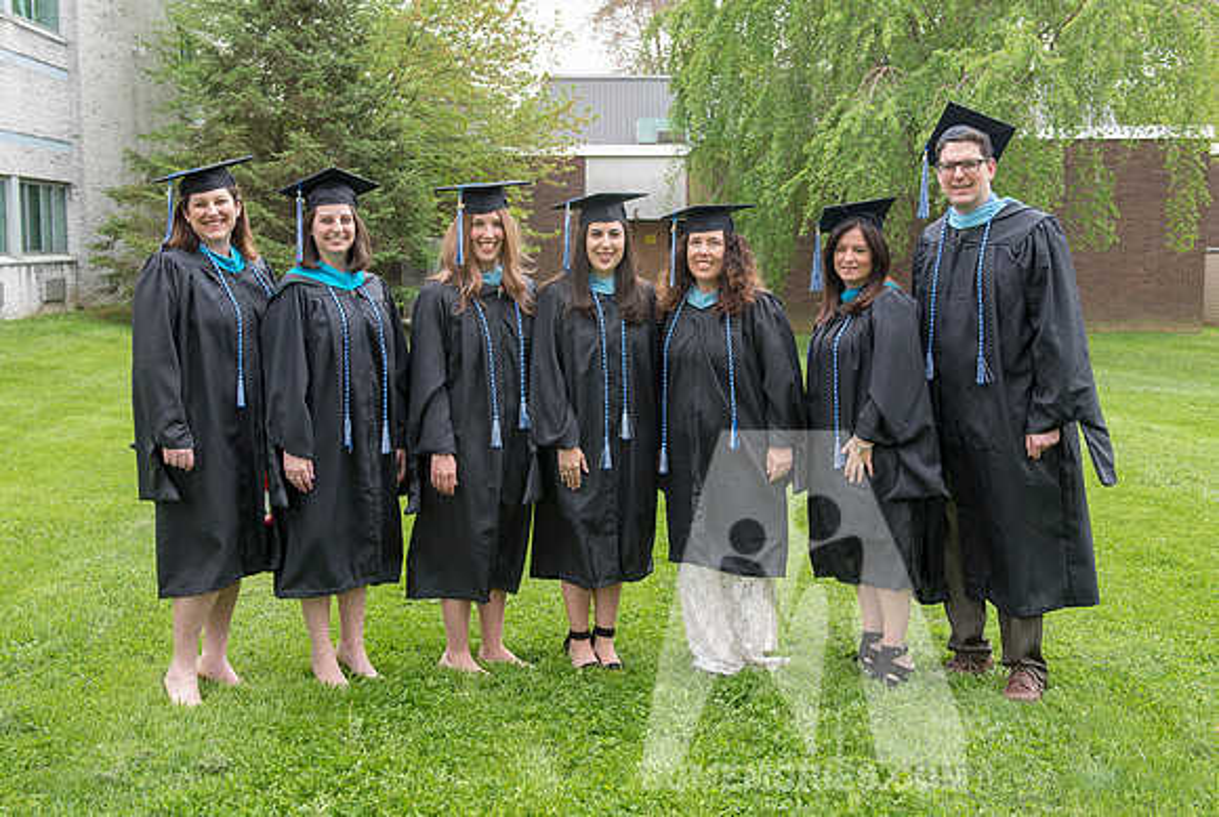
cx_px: 598
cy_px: 376
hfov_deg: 44.8
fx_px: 1477
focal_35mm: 44
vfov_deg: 30.9
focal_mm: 38
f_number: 5.6
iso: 250
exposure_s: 1/100
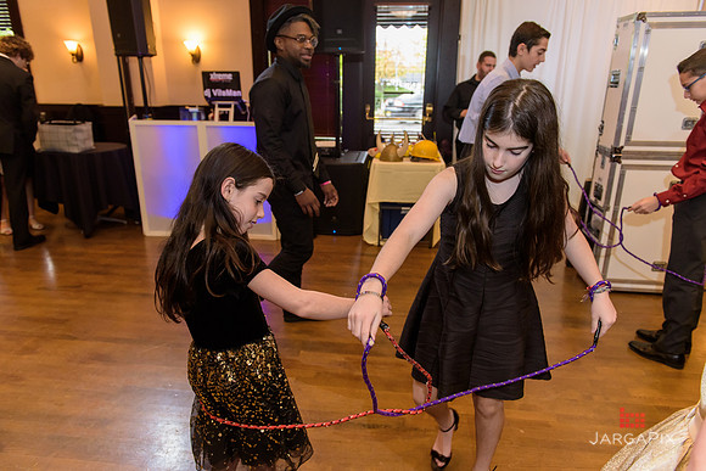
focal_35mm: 24
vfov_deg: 53.2
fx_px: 471
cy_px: 236
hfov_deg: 73.7
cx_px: 353
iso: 1250
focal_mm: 24
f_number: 3.2
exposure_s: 1/125
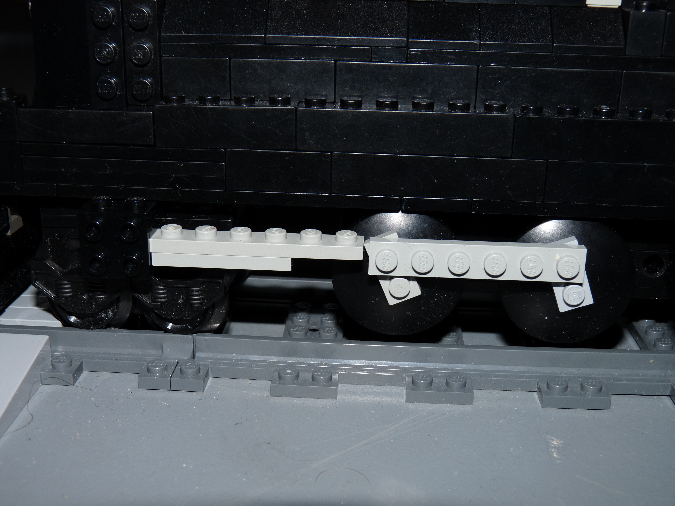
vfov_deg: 32.9
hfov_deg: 42.9
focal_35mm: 44
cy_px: 253
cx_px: 338
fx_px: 858
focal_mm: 7.8
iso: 100
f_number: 4
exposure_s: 1/125
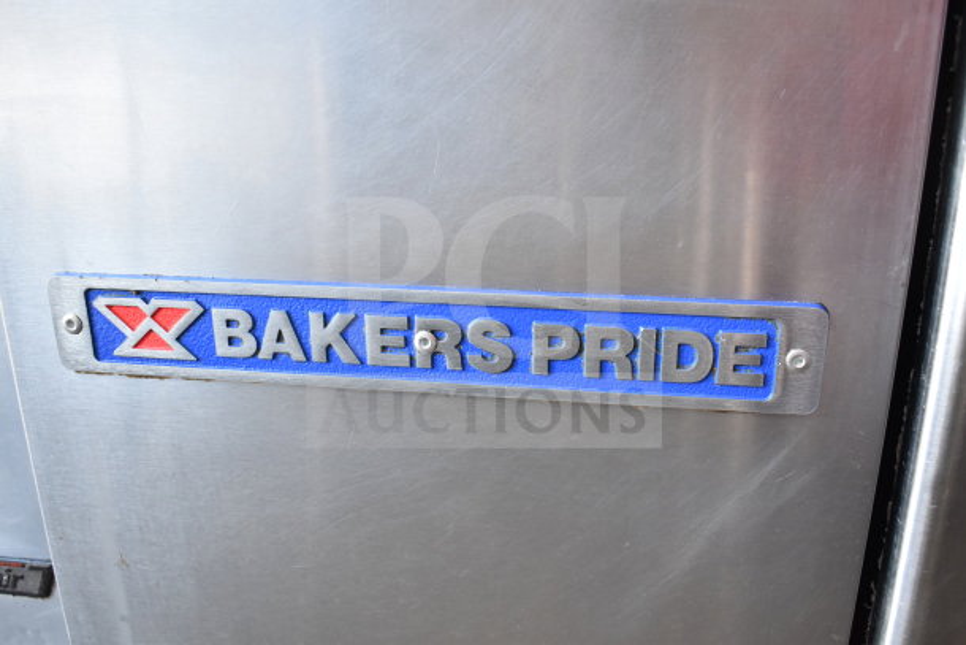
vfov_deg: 40.0
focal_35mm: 33
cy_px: 322
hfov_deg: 57.2
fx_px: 886
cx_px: 483
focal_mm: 22
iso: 1000
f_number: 3.8
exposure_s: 1/40
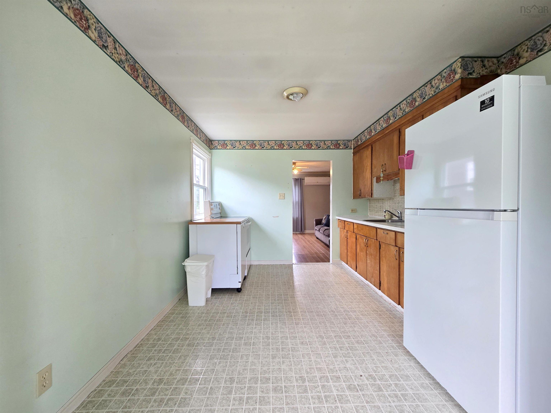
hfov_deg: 106.2
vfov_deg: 89.9
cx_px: 276
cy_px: 206
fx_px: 207
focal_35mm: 13
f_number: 2.2
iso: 125
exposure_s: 1/60
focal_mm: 2.2
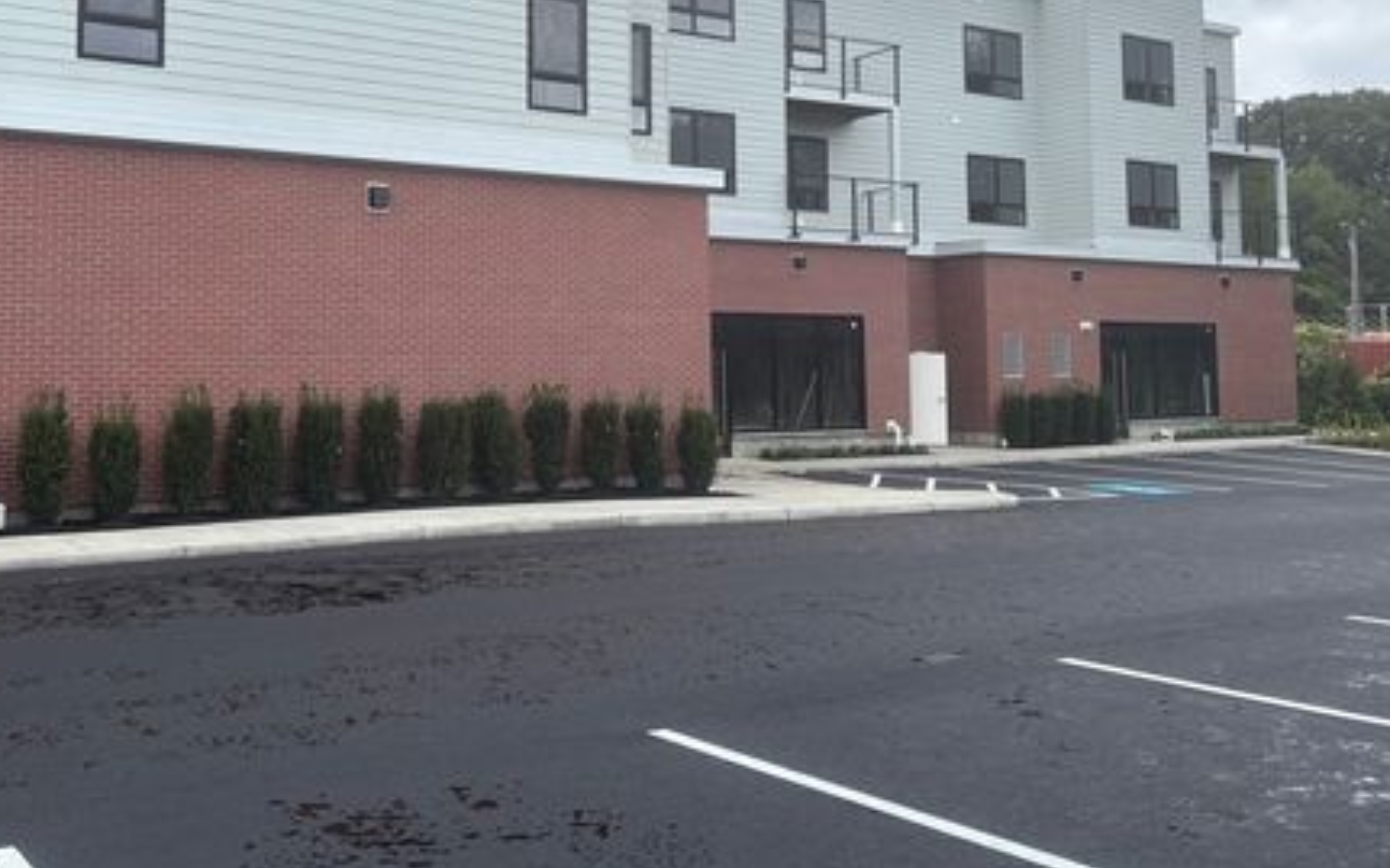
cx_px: 551
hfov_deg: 51.2
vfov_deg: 33.1
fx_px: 1439
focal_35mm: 38
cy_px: 250
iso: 50
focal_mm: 5.96
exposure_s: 1/1263
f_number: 1.6
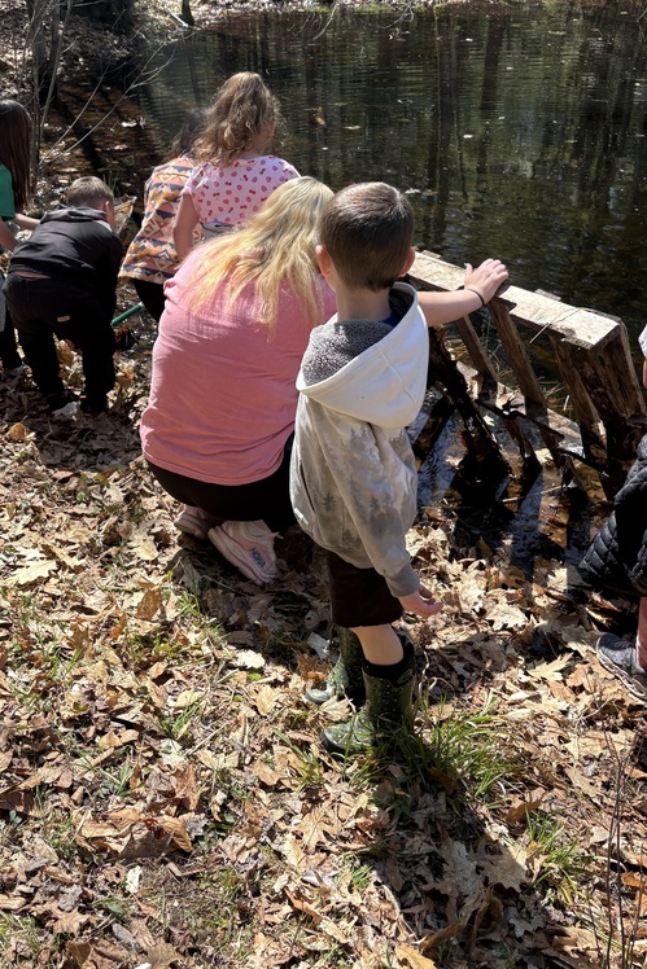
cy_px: 402
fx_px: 997
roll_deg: +0.7
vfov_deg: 51.6
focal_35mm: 37
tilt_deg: -27.7
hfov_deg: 35.9
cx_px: 298
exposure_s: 1/873
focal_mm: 5.96
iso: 50
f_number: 1.6
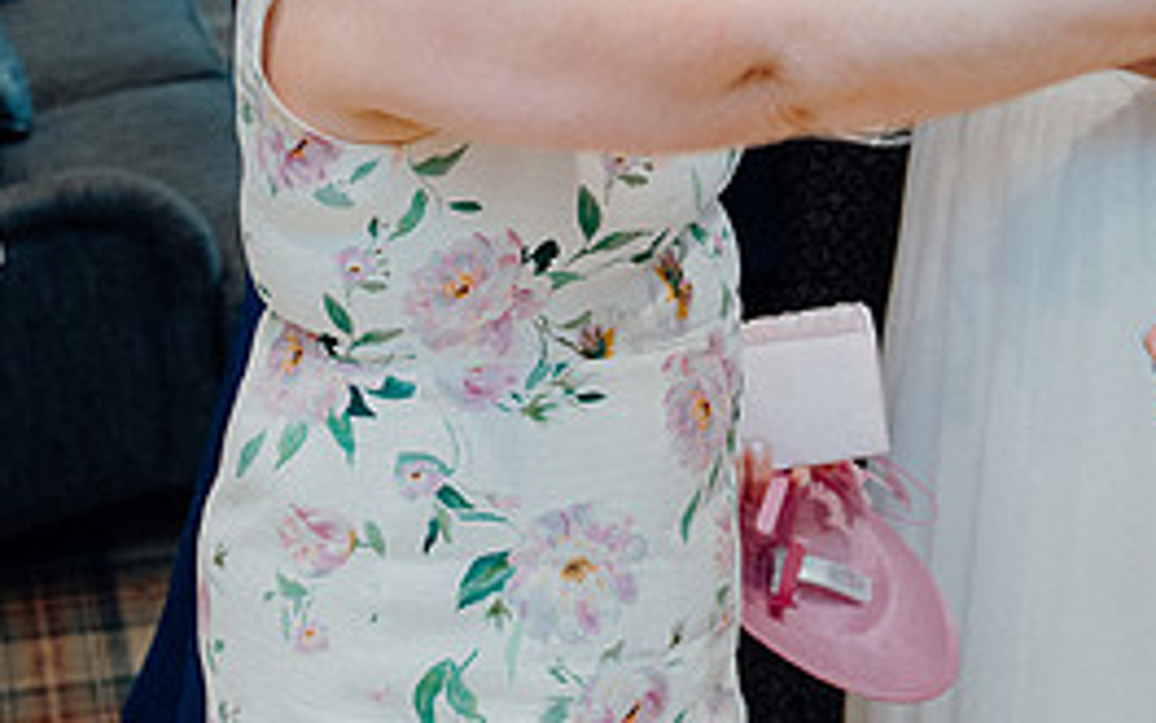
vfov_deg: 14.9
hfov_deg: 24.4
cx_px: 600
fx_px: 2678
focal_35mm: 85
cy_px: -94
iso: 2000
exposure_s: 1/160
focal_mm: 38
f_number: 3.5
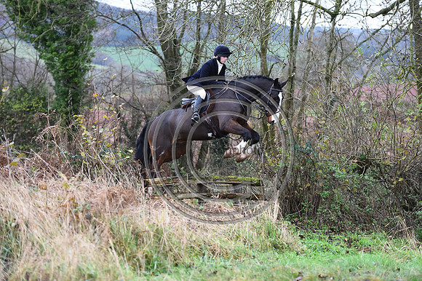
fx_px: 1359
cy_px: 140
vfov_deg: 11.8
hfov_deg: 17.7
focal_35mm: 116
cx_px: 211
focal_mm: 116
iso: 1250
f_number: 3.5
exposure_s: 1/1000
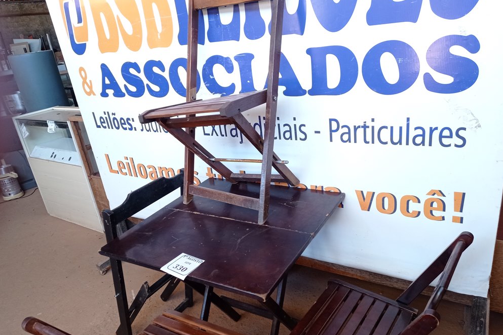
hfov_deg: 61.9
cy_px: 183
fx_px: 419
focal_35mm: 30
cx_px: 251
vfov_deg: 43.6
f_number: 1.79
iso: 160
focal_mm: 4.7
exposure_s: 1/60
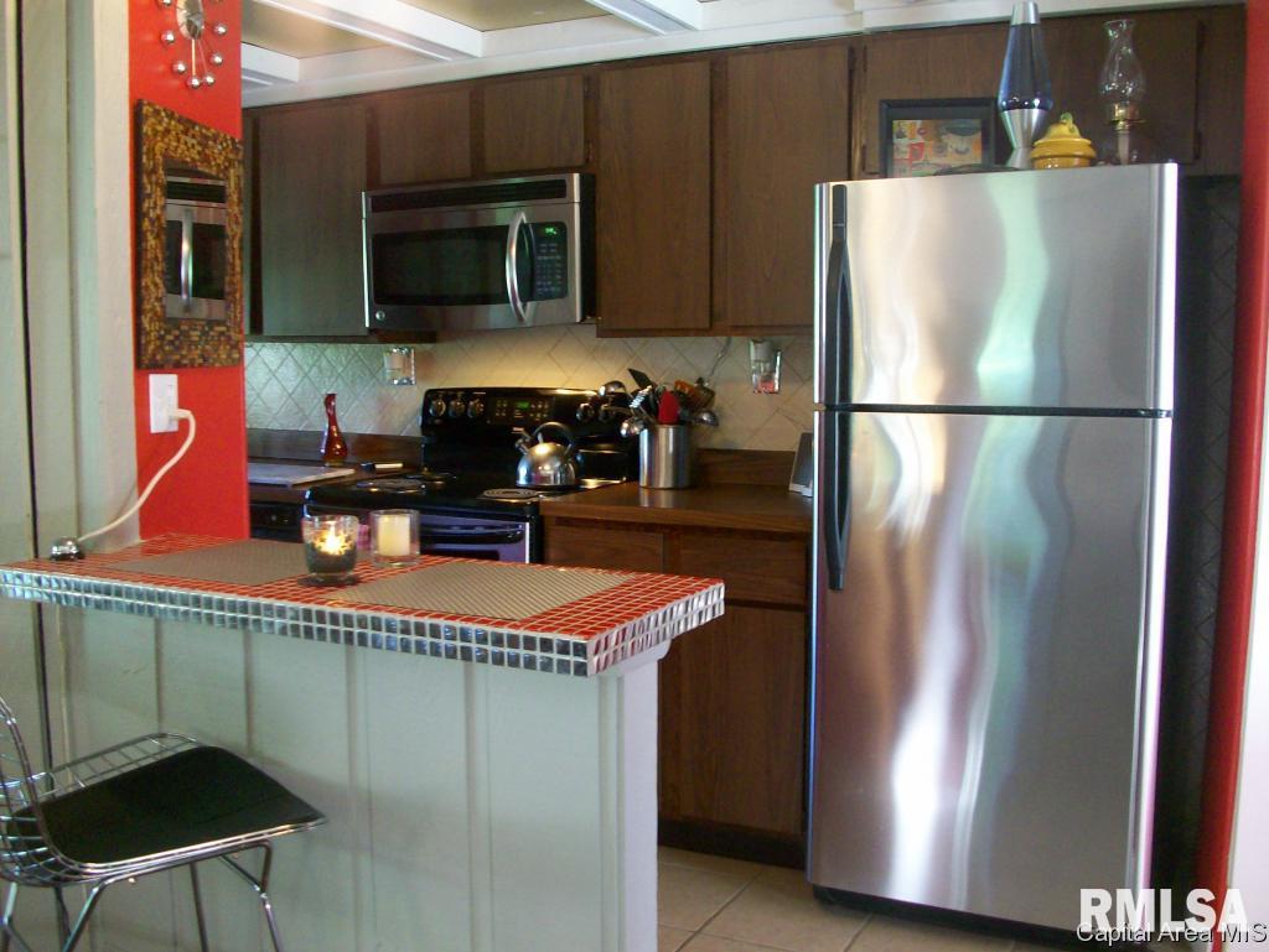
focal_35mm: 34
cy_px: 476
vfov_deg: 41.8
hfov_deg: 53.9
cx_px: 634
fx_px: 1247
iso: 160
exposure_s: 1/8.86
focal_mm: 5.7
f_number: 2.8
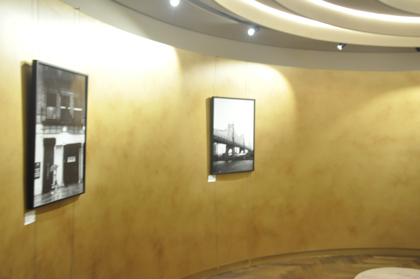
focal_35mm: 36
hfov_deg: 53.2
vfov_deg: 36.8
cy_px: 140
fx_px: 419
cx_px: 210
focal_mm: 24
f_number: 7.1
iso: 1250
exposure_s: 1/15
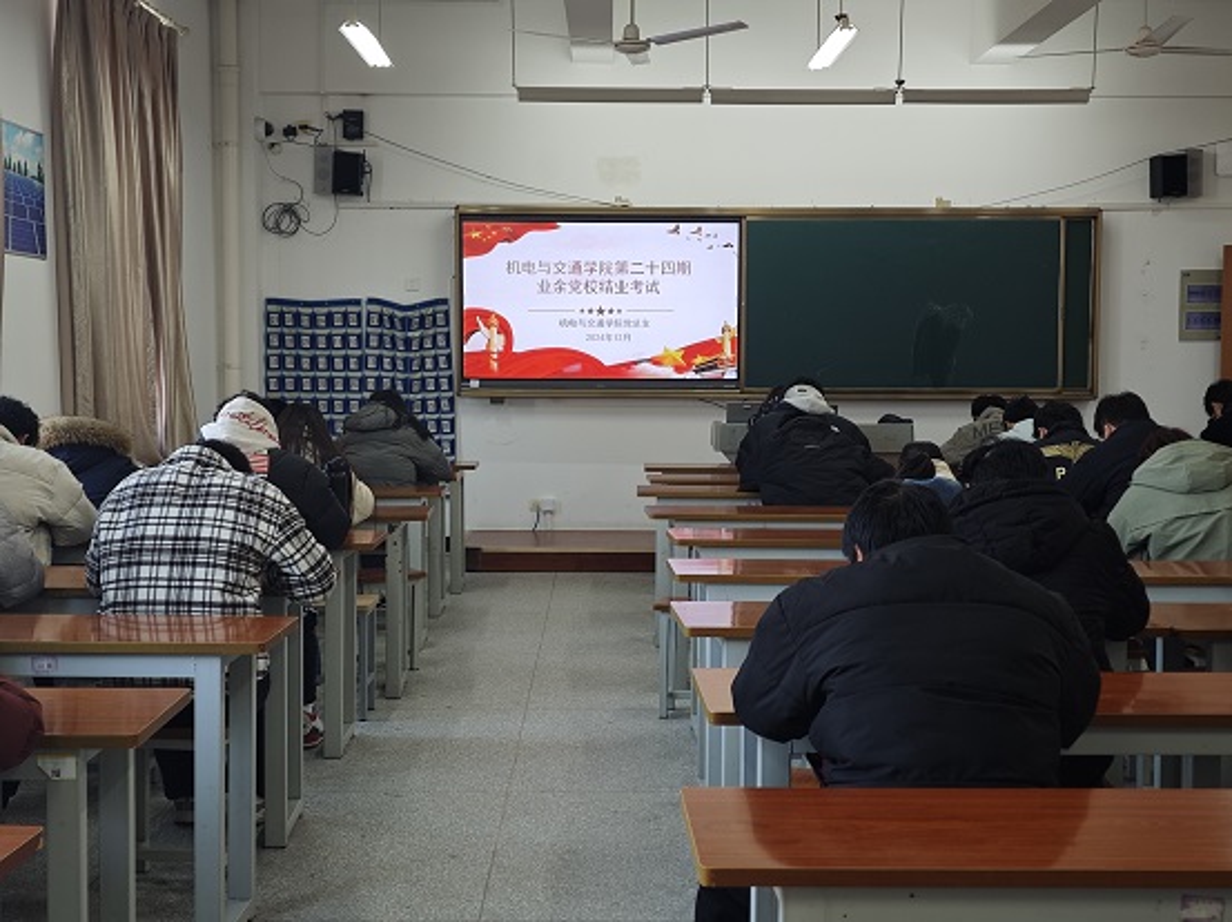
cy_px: 461
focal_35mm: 46
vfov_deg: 31.5
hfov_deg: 41.3
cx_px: 616
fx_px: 1636
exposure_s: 1/100
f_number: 1.6
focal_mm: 6.55
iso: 80
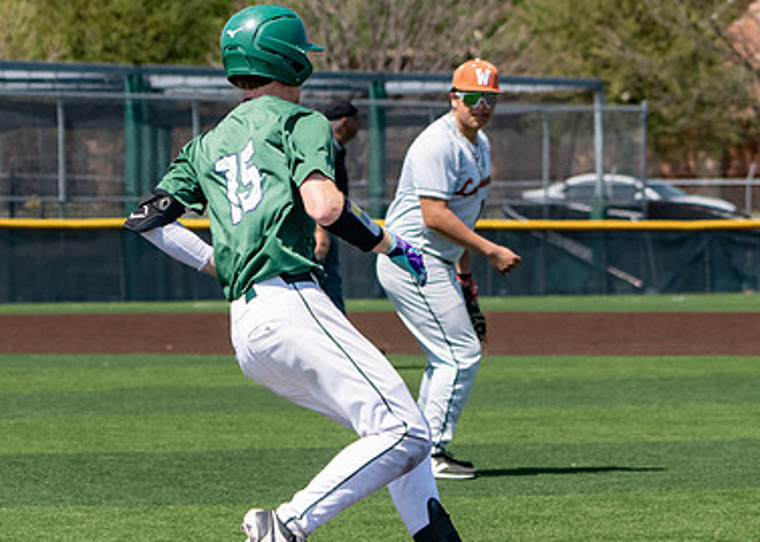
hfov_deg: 6.4
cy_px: 392
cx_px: 292
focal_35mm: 313
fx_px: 6754
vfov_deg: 4.6
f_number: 6.3
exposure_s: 1/2500
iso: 800
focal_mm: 140
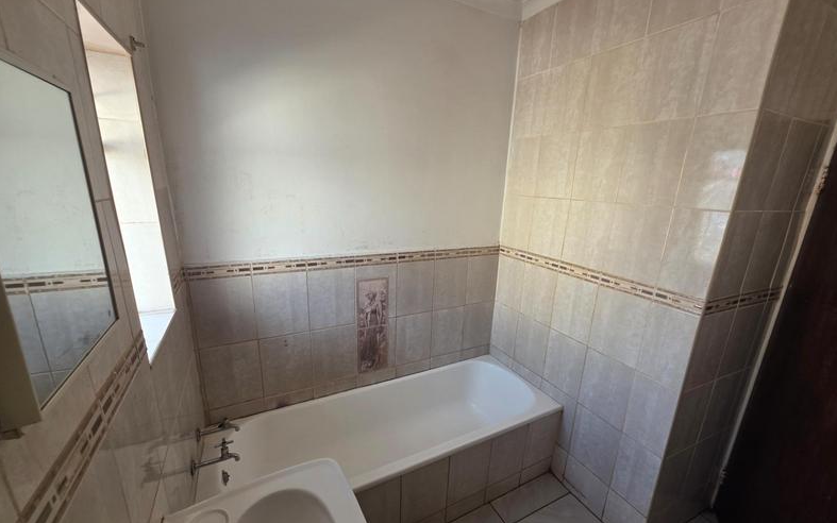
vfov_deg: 78.6
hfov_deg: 105.3
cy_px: 274
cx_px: 422
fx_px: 319
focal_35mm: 14
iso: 125
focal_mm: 2.2
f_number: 1.9
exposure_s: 1/120
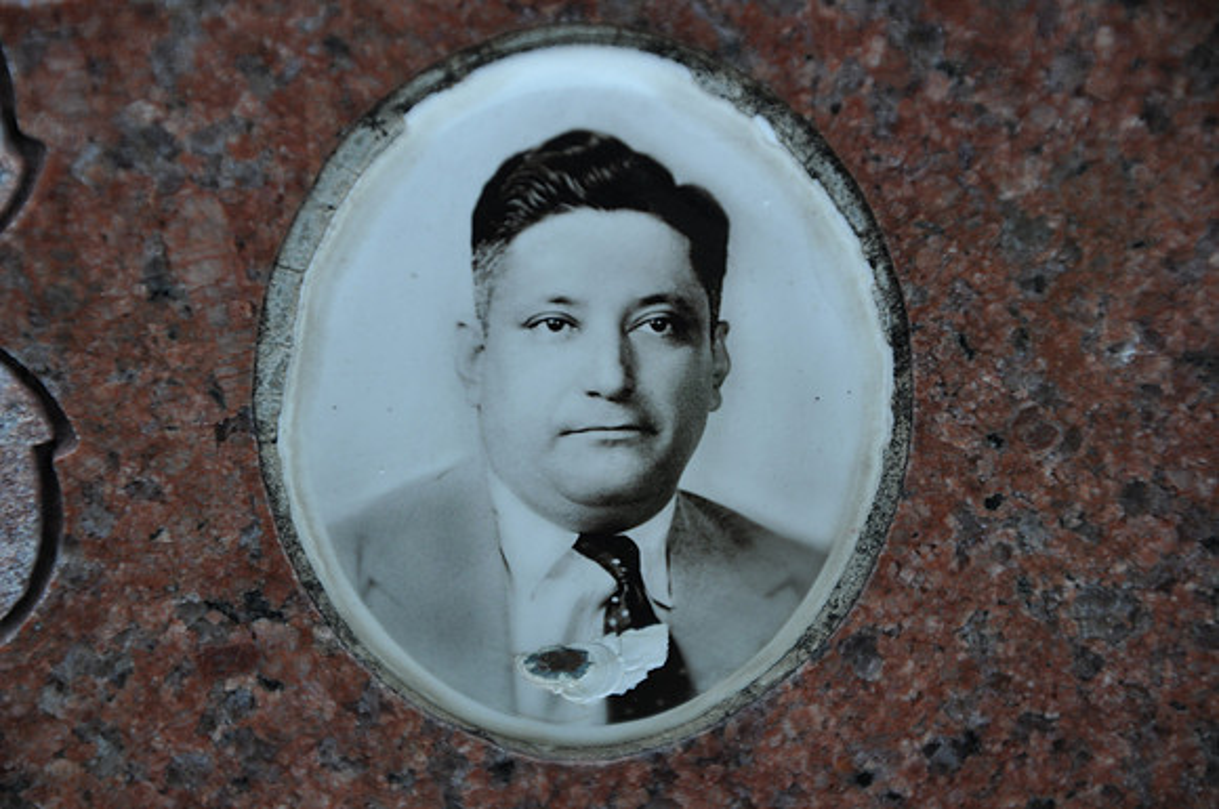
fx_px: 5326
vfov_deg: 8.7
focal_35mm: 158
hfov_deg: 13.1
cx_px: 610
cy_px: 404
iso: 220
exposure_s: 1/125
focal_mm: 105
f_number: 5.6
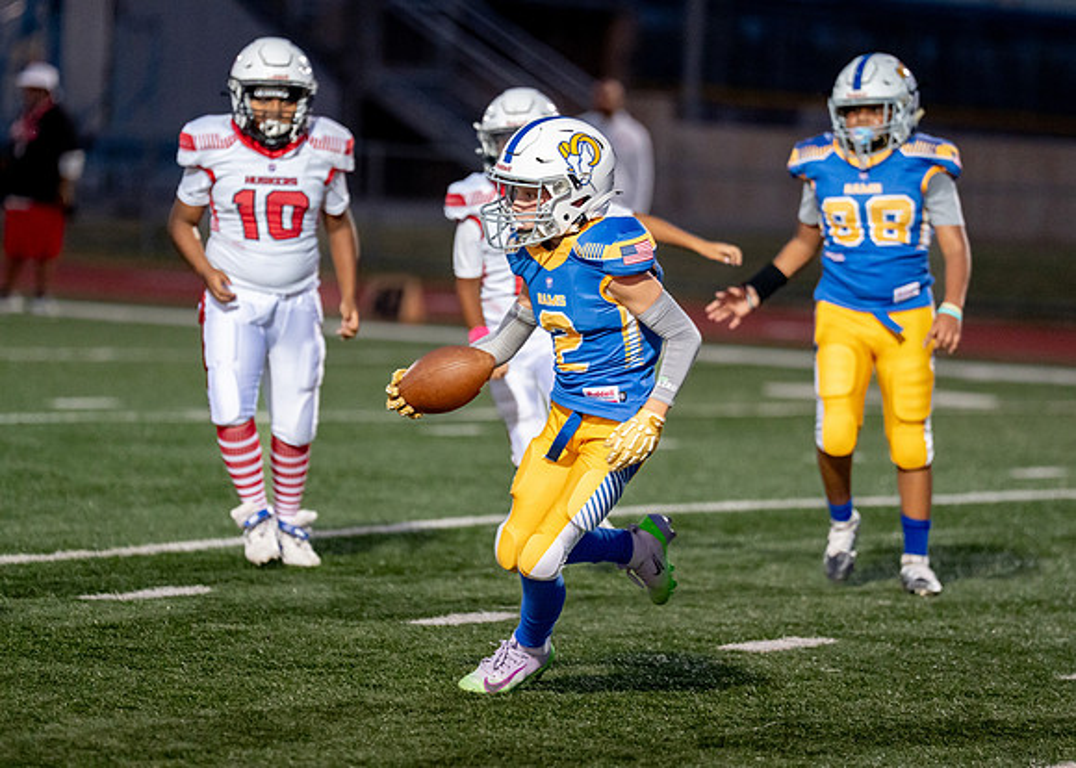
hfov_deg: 7.7
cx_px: 488
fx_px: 8002
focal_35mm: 262
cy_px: 386
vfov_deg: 5.5
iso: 2000
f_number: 2.8
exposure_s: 1/1000
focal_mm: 194
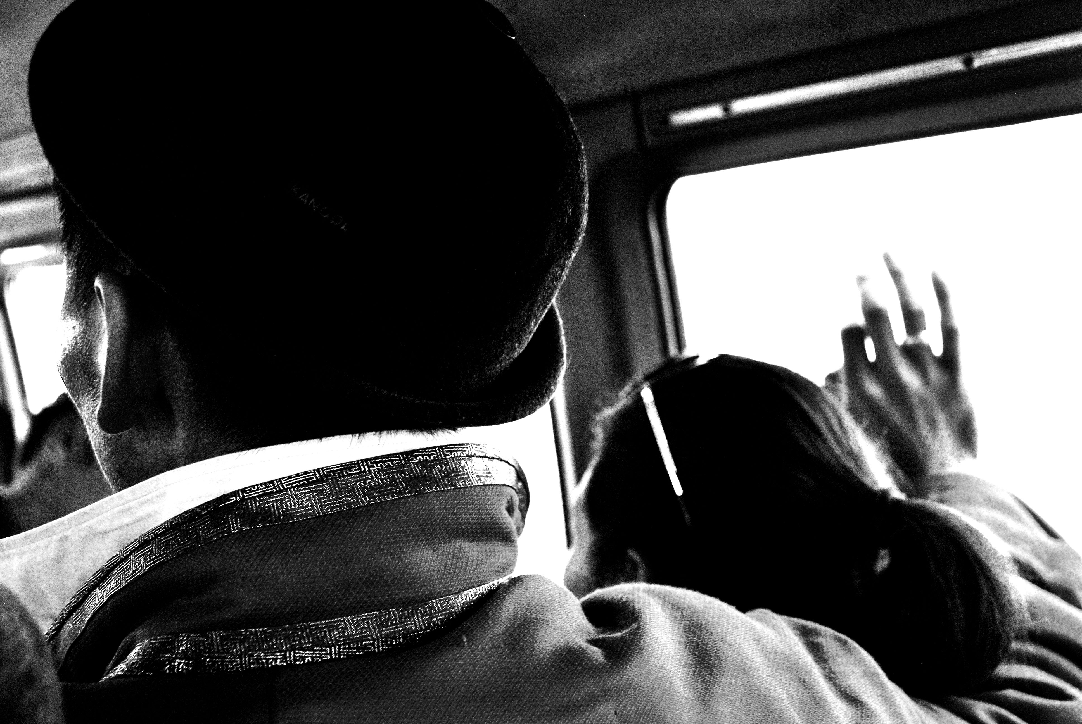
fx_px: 1535
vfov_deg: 26.6
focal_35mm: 51
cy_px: 362
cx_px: 541
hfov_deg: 38.8
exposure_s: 1/100
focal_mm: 34
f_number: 4.2
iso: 400
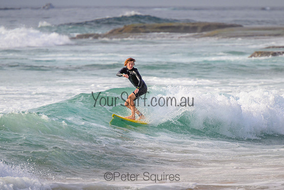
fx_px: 4341
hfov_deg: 3.7
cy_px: 120
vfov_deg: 2.5
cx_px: 188
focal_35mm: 550
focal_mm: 400
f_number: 5.6
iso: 320
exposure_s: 1/2000
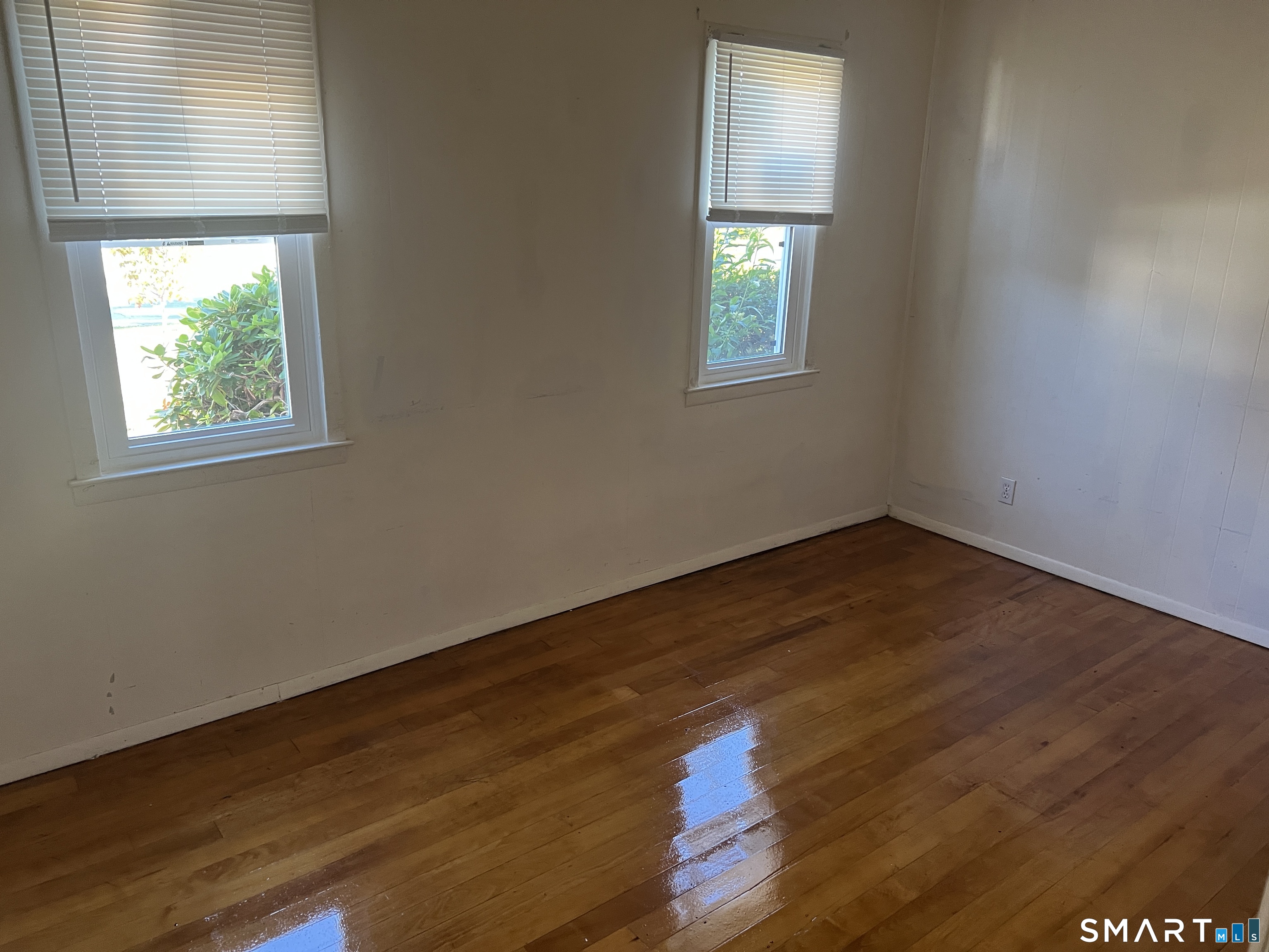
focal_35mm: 26
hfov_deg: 67.3
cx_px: 634
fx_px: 953
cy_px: 476
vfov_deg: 53.1
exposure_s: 1/60
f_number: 1.5
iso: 200
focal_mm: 5.7
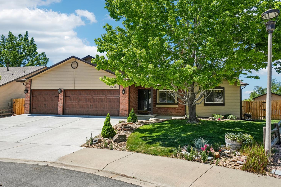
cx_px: 137
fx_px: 192
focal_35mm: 25
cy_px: 100
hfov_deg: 72.5
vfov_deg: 52.0
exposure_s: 1/800
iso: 400
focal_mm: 15
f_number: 8
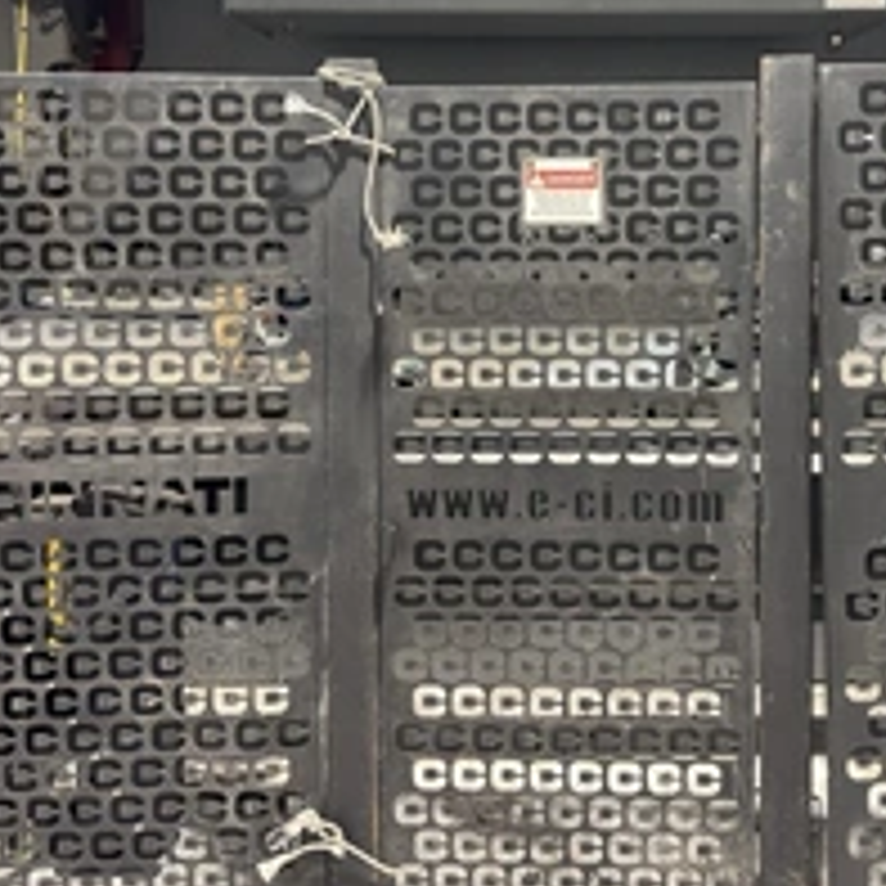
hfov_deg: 38.9
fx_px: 1245
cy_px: 256
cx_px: 558
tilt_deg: -4.6
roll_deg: +0.0
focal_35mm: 43
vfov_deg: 38.5
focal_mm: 6.76
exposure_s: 1/60
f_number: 1.78
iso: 250
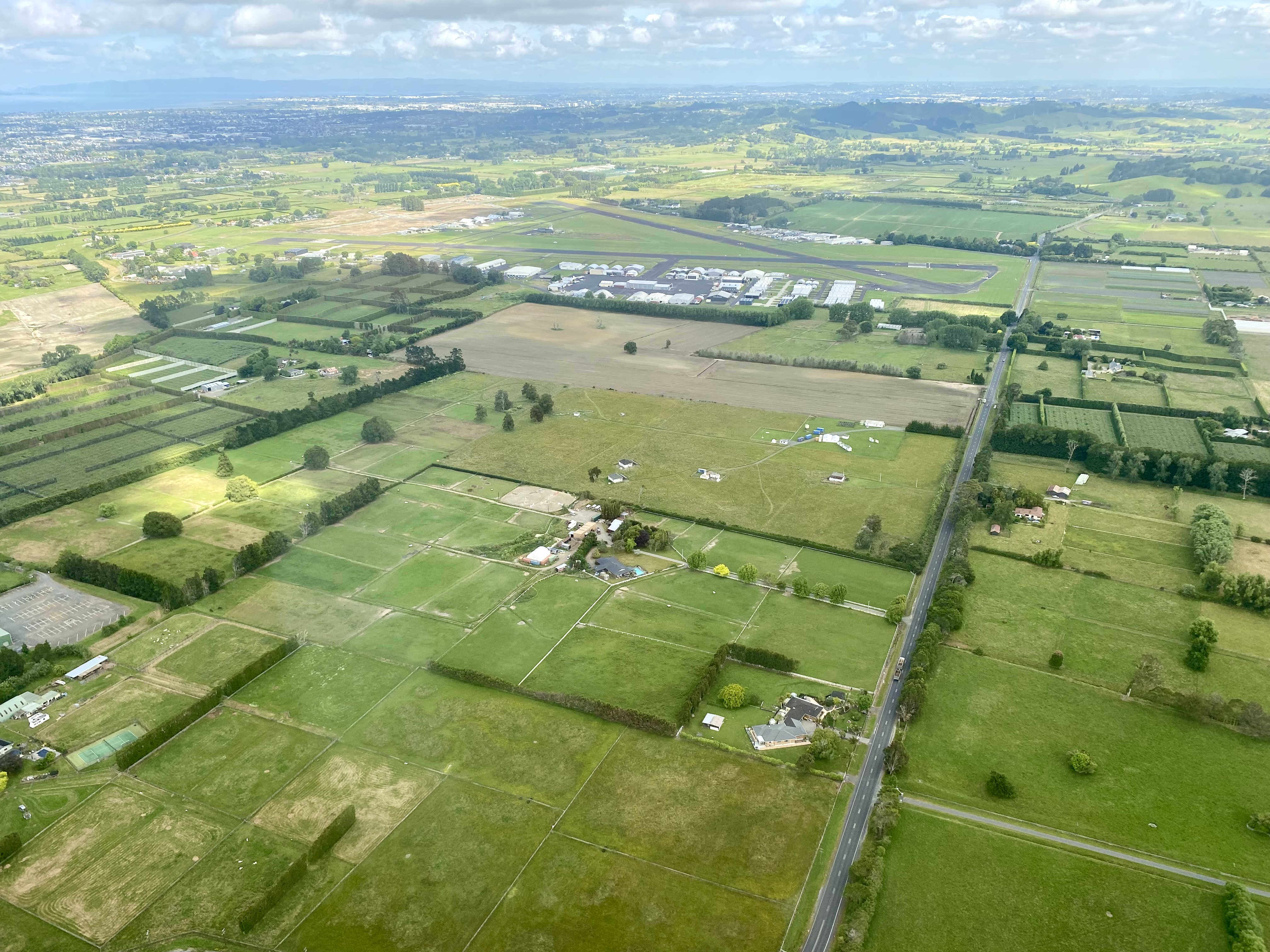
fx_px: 954
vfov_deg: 53.1
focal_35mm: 26
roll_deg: -2.5
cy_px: 476
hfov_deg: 67.3
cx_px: 635
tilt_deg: -23.3
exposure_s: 1/782
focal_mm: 4.25
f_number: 1.8
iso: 32
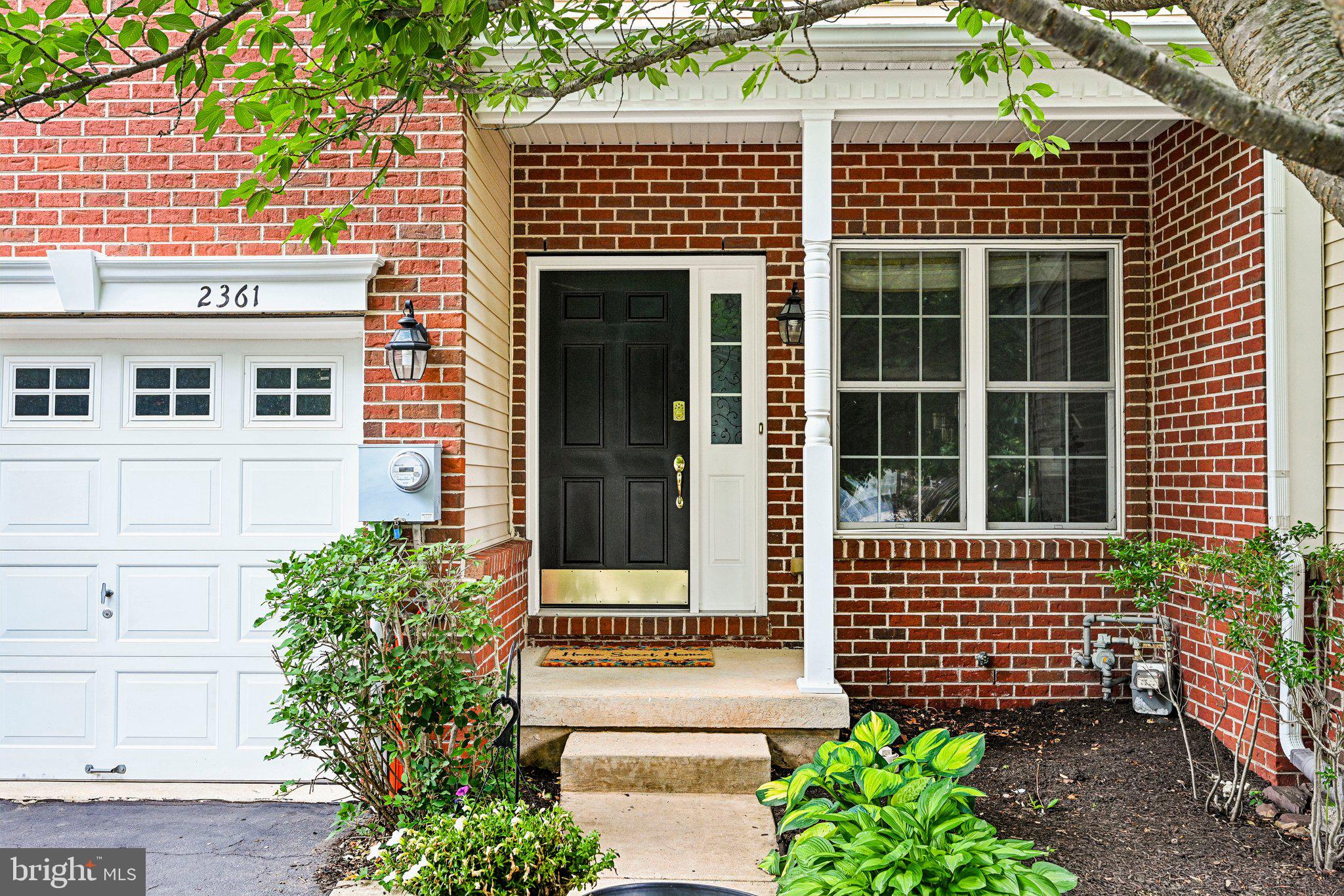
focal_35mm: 30
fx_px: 1120
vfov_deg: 43.6
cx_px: 672
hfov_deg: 61.9
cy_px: 448
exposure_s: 1/50
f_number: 8
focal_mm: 30
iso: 800
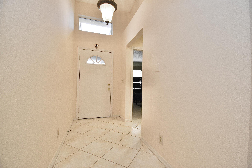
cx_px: 126
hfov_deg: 100.4
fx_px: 105
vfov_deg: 77.3
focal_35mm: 15
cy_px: 84
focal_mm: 10
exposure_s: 1/60
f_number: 5.6
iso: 400
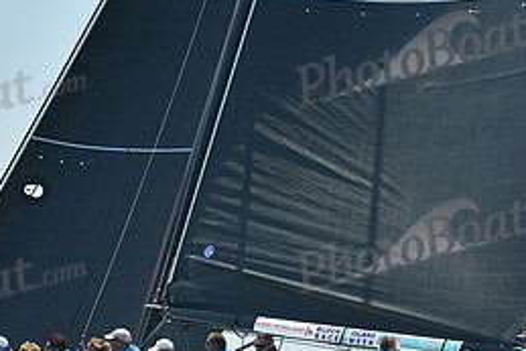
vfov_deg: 8.7
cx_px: 193
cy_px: 374
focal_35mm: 157
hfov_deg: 13.1
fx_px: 2295
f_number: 5.6
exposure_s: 1/640
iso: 320
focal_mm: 70
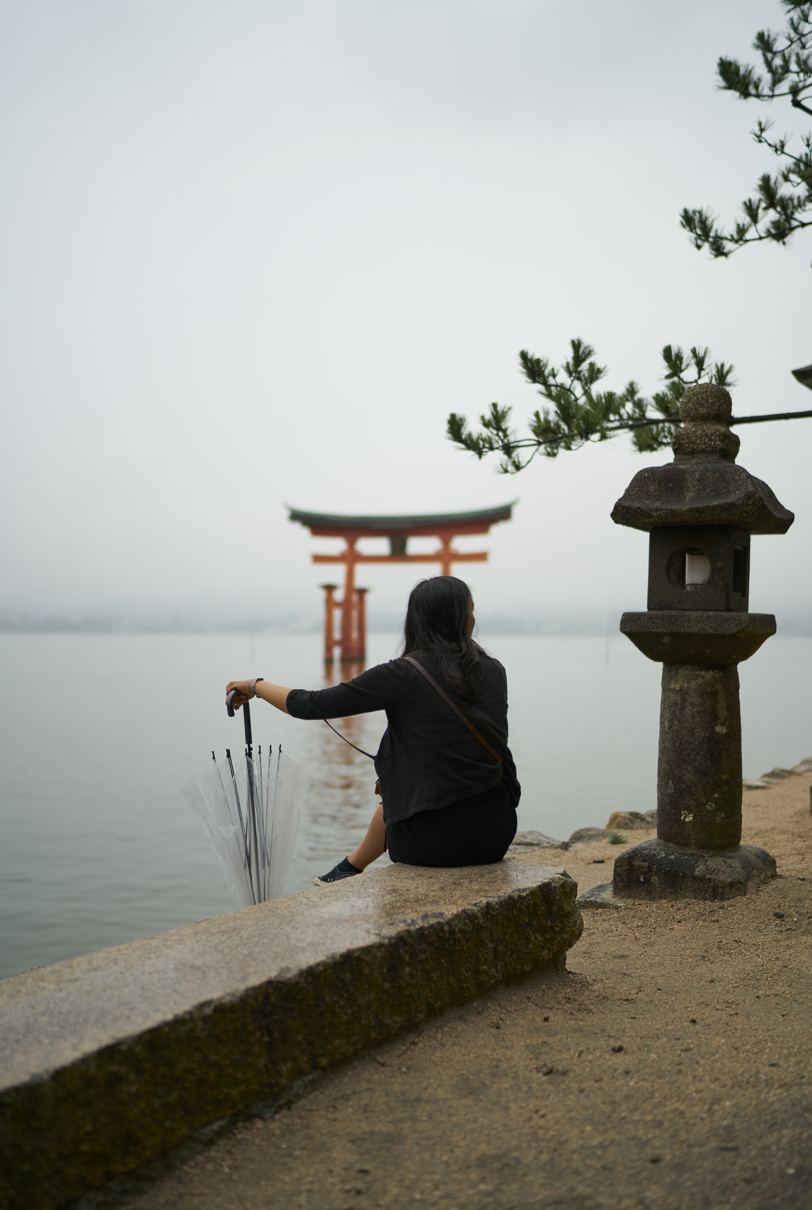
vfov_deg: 54.3
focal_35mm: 35
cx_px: 406
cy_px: 605
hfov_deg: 38.0
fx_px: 1179
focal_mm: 35
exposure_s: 1/1250
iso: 100
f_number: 1.4
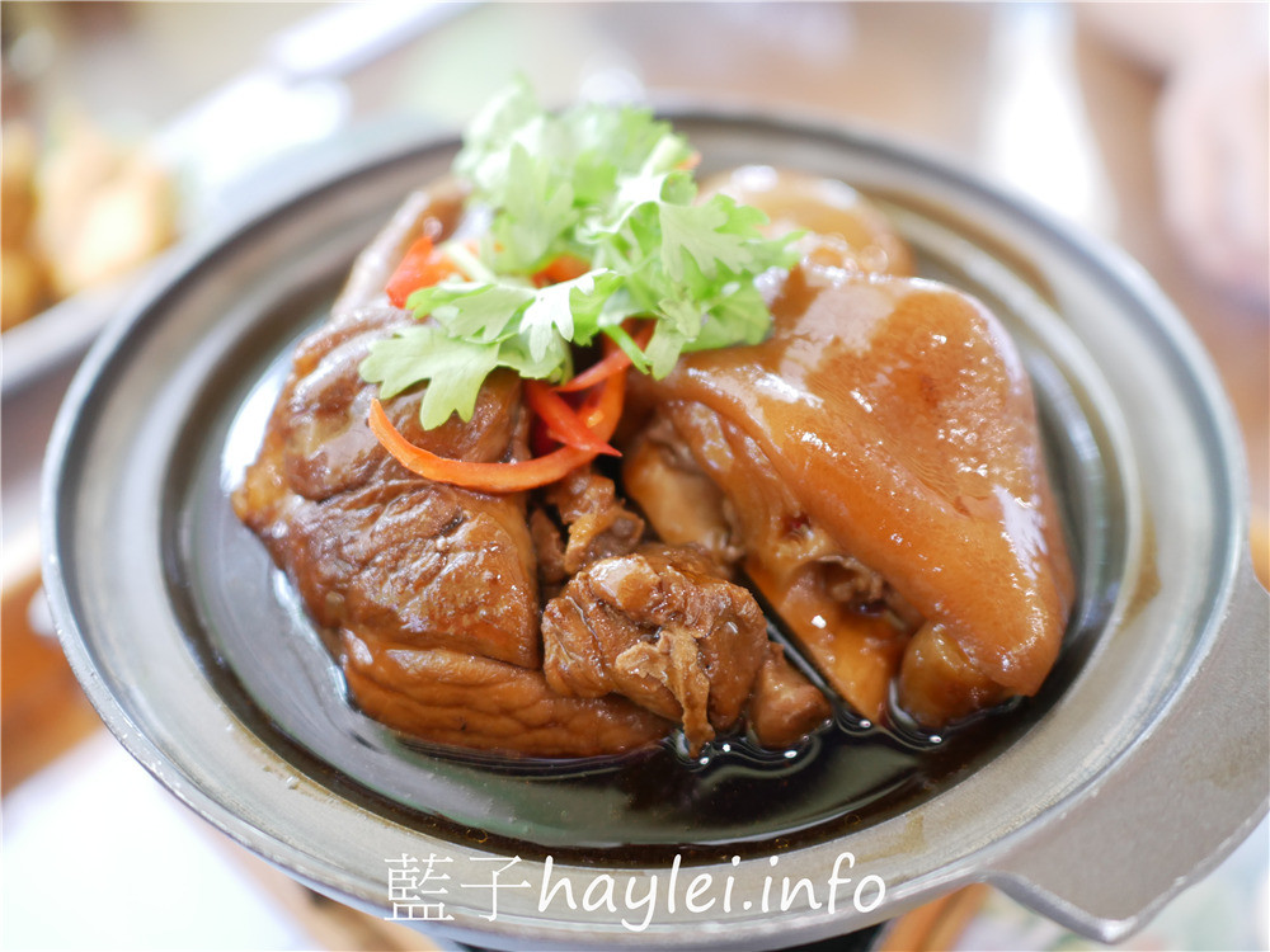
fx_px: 1101
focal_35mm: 30
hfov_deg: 60.0
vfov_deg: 46.8
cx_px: 635
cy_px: 476
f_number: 1.7
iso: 500
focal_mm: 15
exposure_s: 1/60
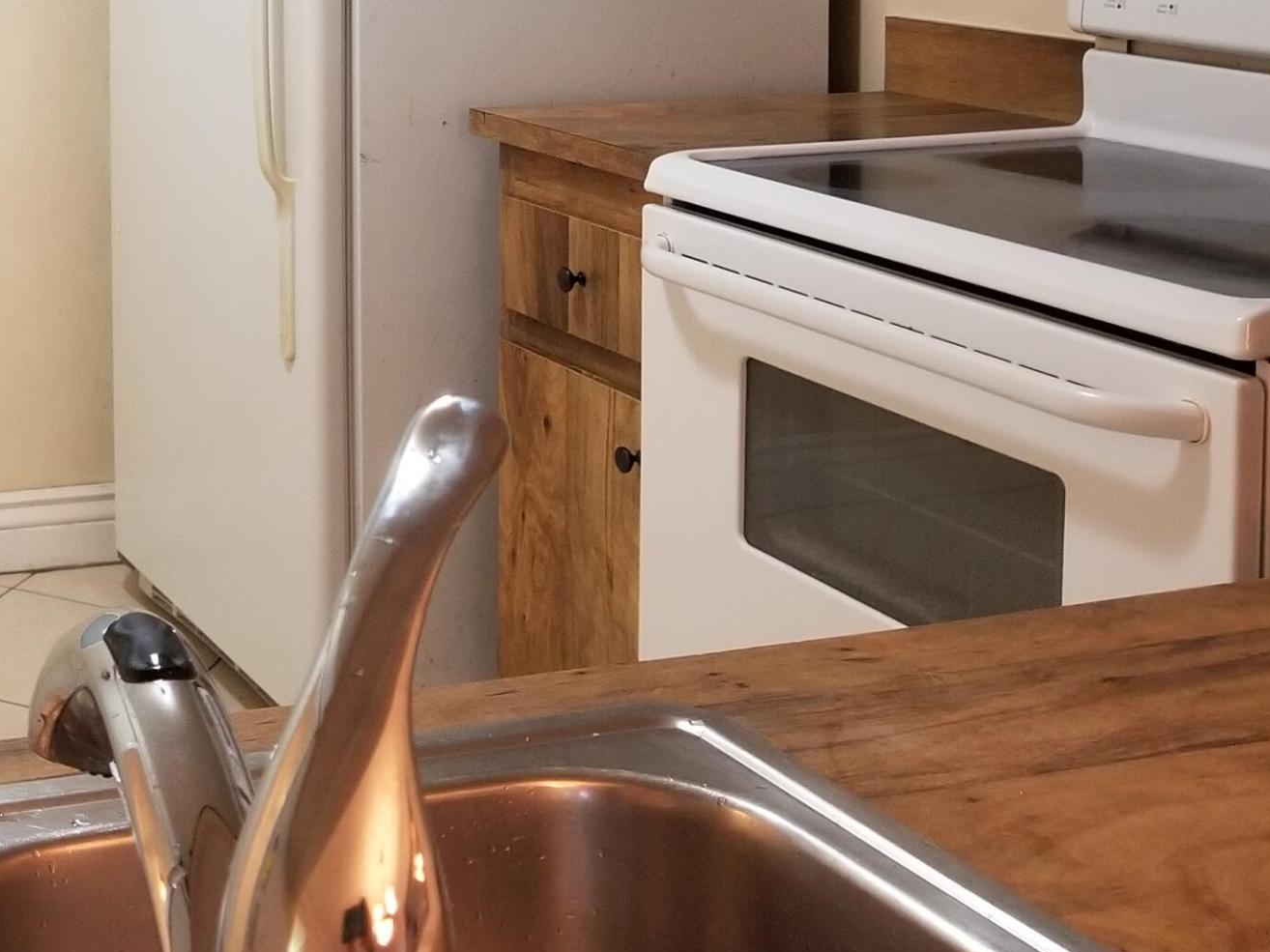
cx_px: -95
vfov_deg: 24.1
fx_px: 2091
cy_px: -71
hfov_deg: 30.5
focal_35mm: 57
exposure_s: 1/30
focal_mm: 4.25
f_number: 1.7
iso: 250
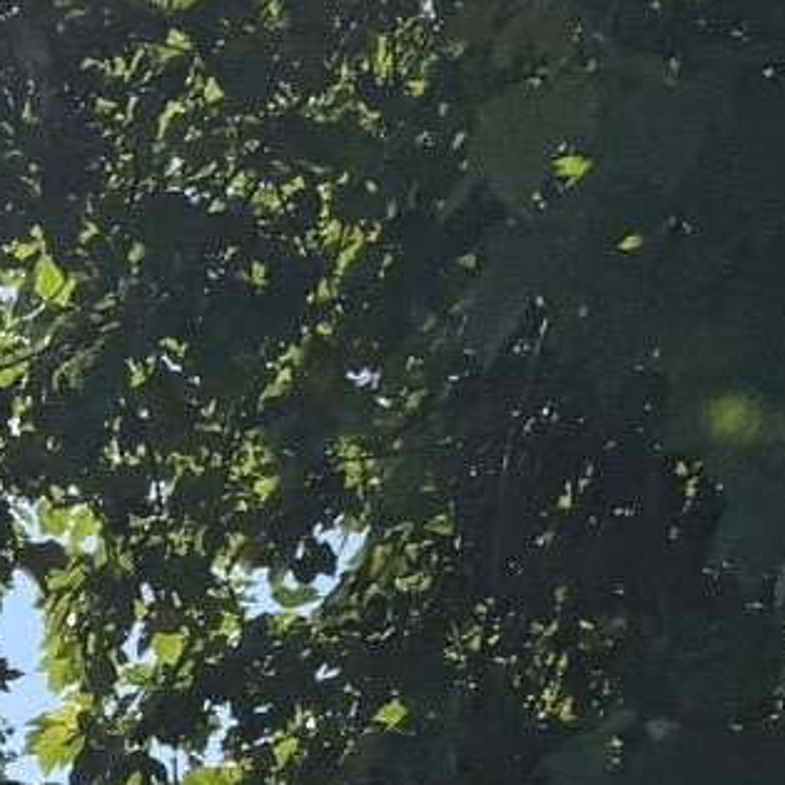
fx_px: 3541
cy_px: 1772
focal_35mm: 138
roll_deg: +1.5
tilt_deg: +0.2
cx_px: -1729
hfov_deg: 9.3
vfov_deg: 11.0
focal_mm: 6.76
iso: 80
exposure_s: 1/11905
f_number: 1.78
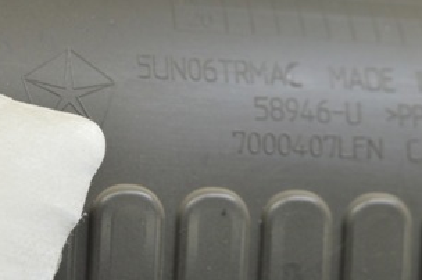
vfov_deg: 11.4
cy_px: 123
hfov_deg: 17.1
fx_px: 1405
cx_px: 185
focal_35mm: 120
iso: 400
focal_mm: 38
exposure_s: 1/15
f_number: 5.6
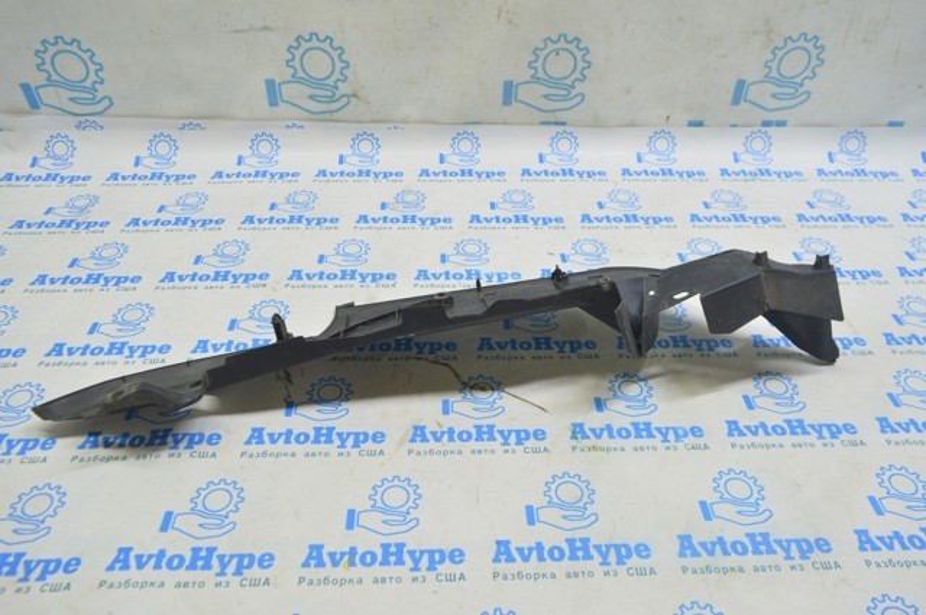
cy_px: 308
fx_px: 694
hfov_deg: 67.4
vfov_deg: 47.8
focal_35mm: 27
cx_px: 463
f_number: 5.6
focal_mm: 18
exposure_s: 1/20
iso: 400
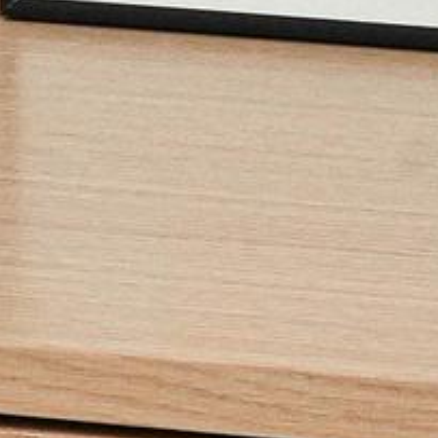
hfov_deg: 2.9
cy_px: -588
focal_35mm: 586
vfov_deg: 3.0
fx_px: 8389
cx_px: -1107
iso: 2500
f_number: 9
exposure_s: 1/80
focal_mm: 70
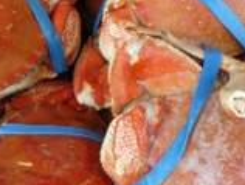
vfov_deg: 9.2
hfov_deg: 11.8
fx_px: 1141
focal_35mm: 161
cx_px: -99
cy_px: 54
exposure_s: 1/125
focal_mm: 8.8
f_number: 2.8
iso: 250
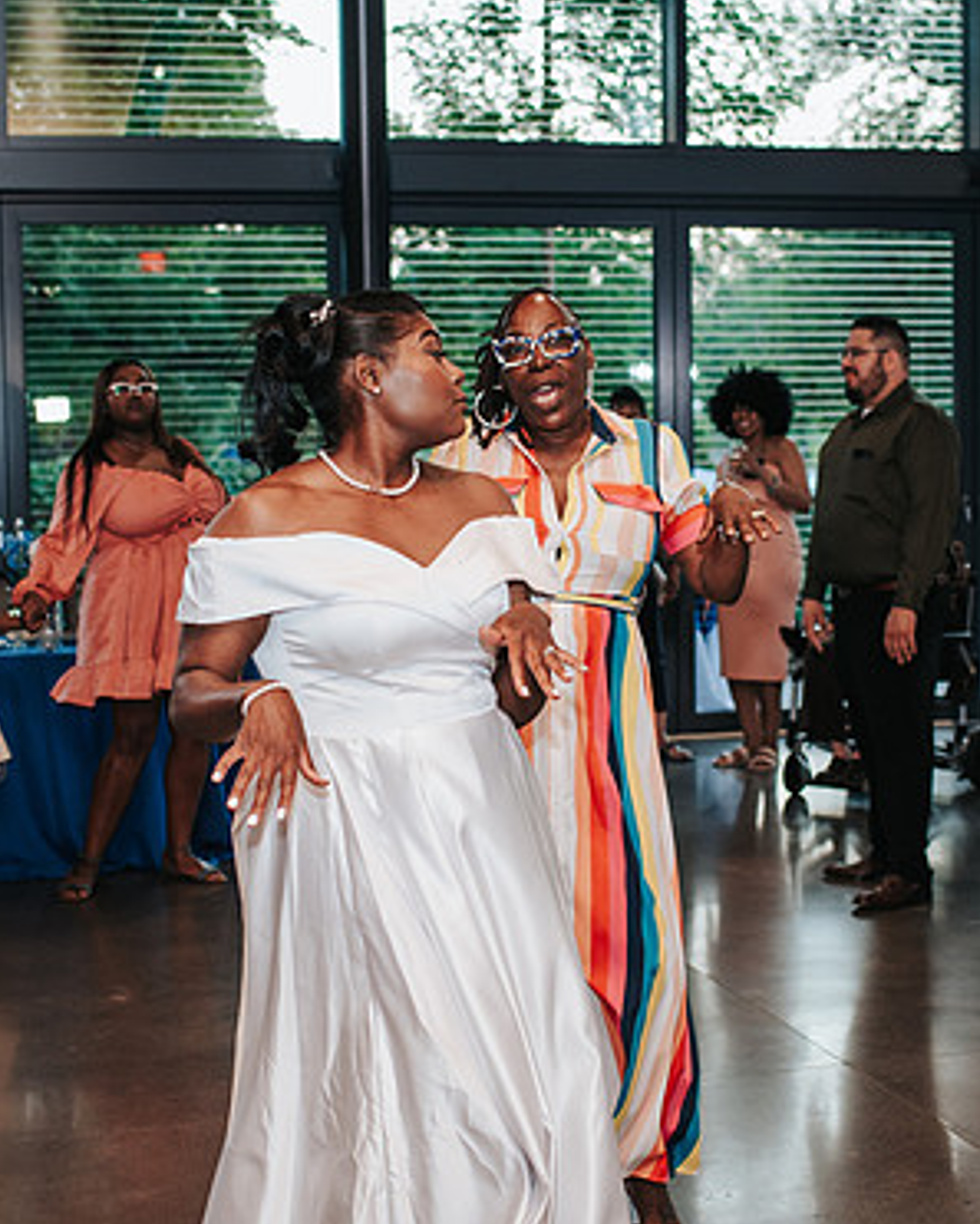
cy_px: 652
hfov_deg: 23.5
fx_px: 2356
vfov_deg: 29.1
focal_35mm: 65
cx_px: 488
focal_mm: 35
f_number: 2.8
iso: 640
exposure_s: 1/160
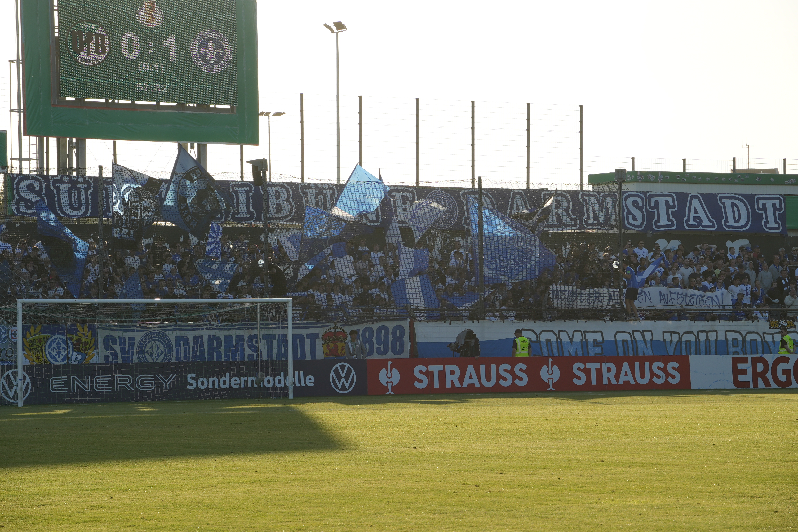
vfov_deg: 10.2
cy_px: 266
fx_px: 2992
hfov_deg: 15.2
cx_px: 399
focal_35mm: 135
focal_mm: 90
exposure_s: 1/320
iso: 100
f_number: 7.1
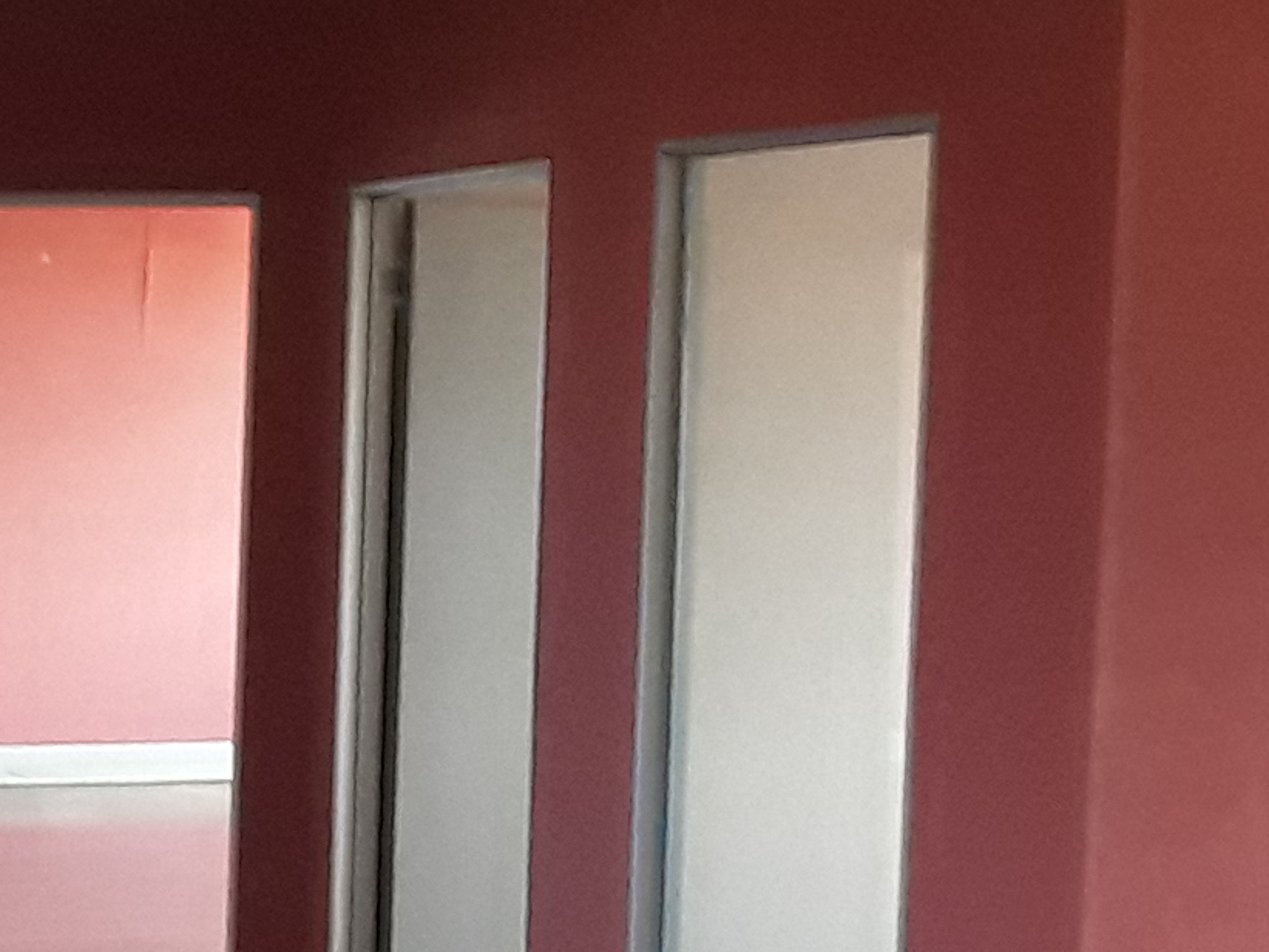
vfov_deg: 15.7
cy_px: 671
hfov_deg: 20.6
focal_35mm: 94
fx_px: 3447
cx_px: 218
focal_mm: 2.2
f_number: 1.9
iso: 200
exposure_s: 1/50
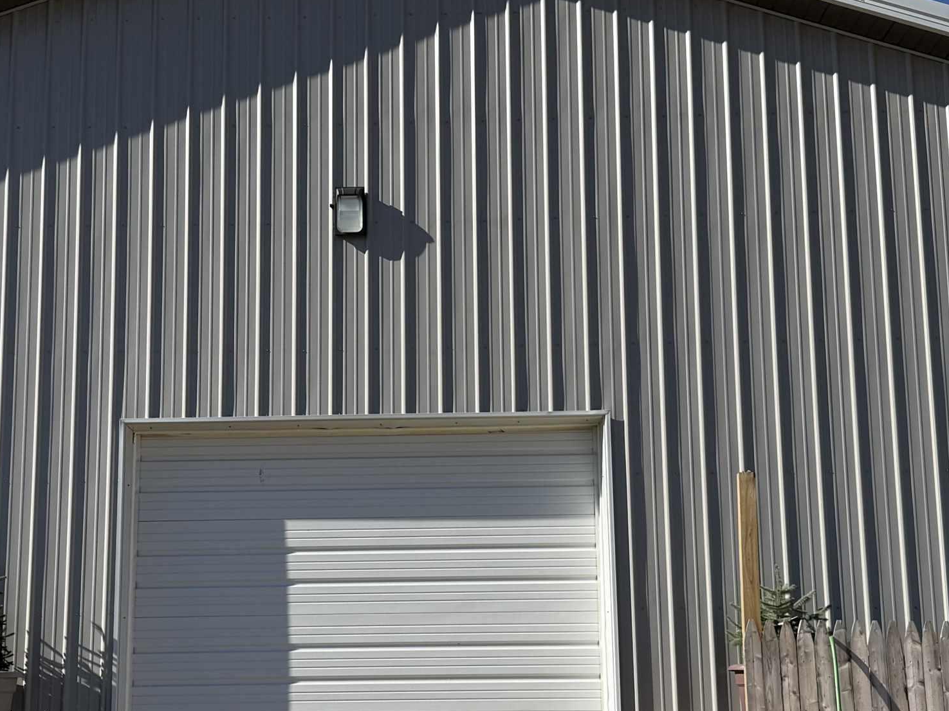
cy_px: 498
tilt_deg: +9.6
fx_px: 1371
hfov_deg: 38.1
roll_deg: +0.9
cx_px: 394
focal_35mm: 50
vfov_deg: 28.8
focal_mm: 6.76
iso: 80
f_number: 1.78
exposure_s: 1/5319
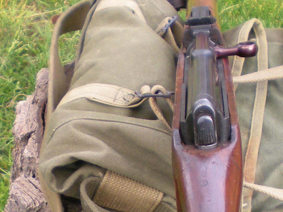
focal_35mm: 116
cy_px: 241
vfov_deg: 12.5
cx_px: 133
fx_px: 948
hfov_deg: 17.0
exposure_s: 1/59.4
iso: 71
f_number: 3.1
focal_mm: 6.3
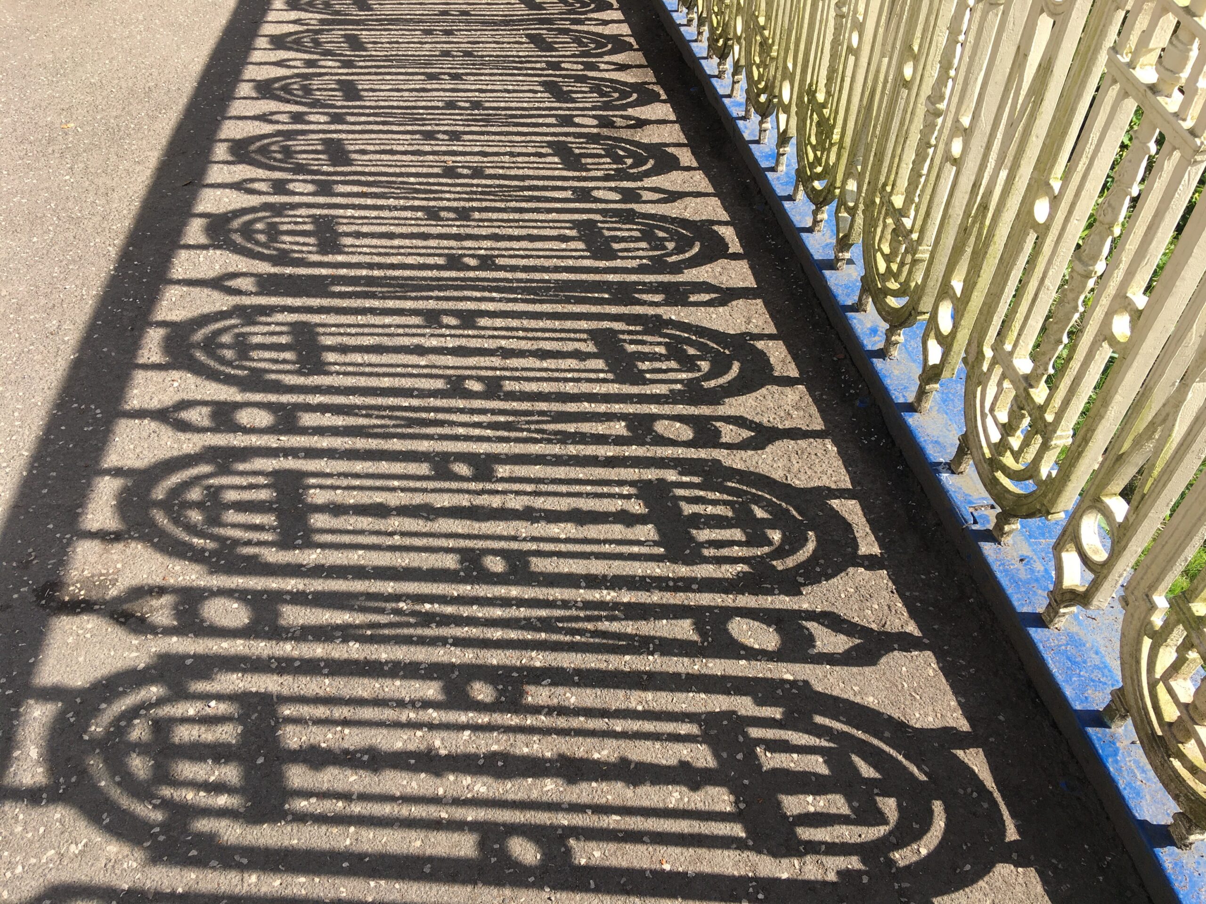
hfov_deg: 61.7
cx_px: 603
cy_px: 452
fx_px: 1010
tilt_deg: -48.0
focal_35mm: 29
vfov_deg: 48.2
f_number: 2.2
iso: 25
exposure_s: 1/538
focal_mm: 4.15
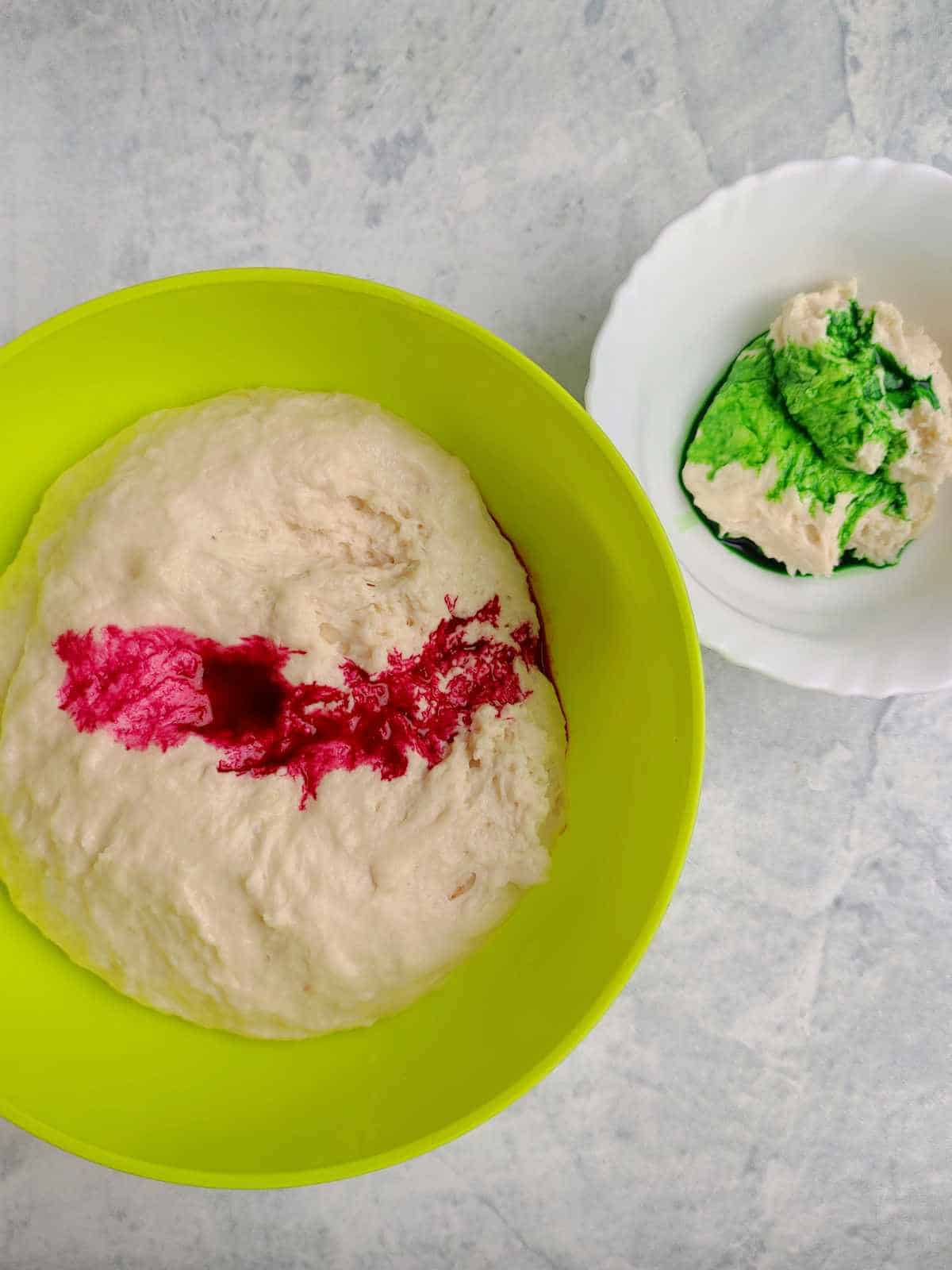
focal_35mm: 25
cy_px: 635
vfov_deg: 69.4
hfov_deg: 54.9
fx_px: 917
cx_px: 476
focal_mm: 5.4
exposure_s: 1/271
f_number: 1.9
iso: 50
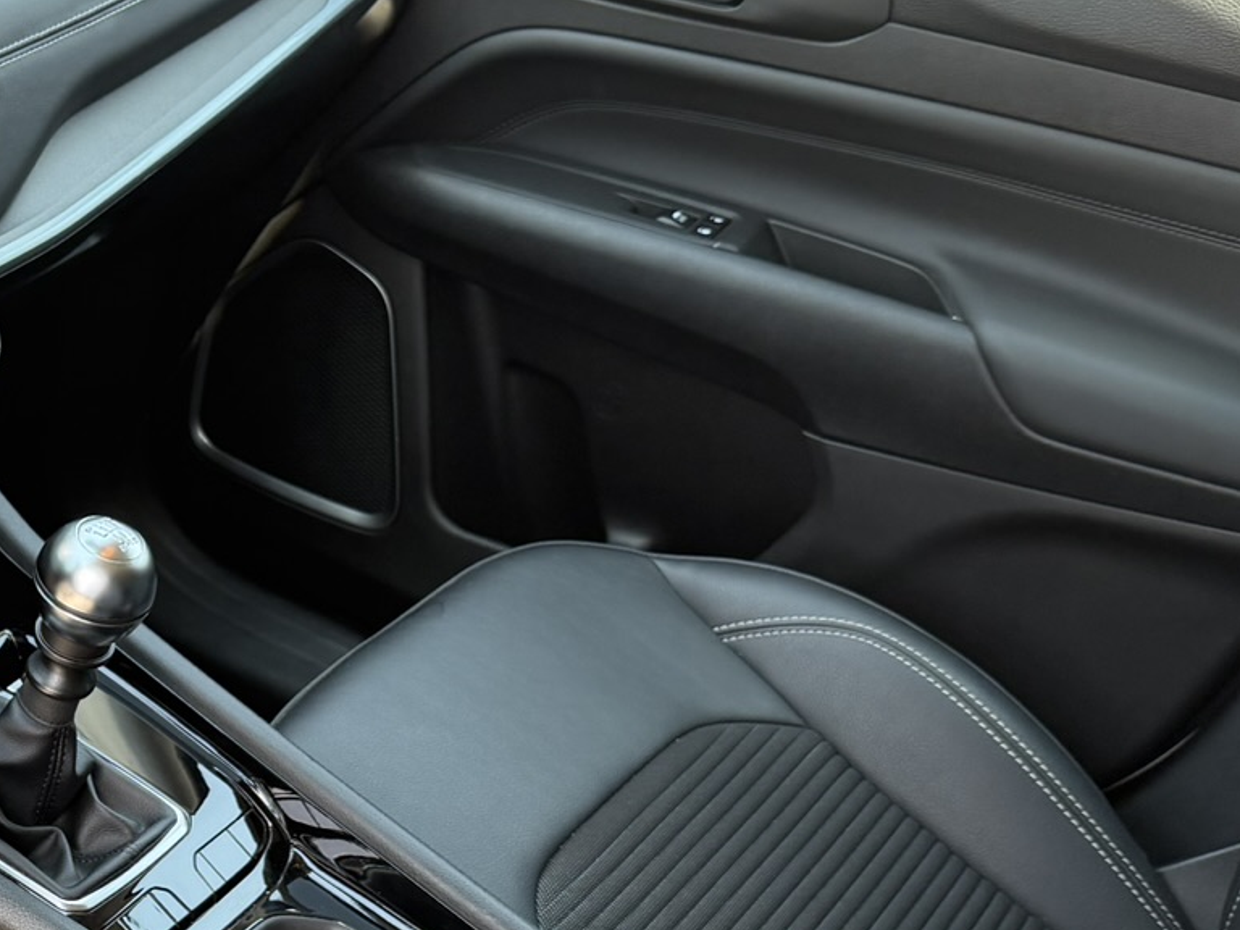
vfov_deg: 22.4
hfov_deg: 28.0
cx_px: -68
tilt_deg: -40.0
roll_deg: -10.1
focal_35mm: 64
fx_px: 2293
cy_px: 823
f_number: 1.78
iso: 125
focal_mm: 6.76
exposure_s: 1/209
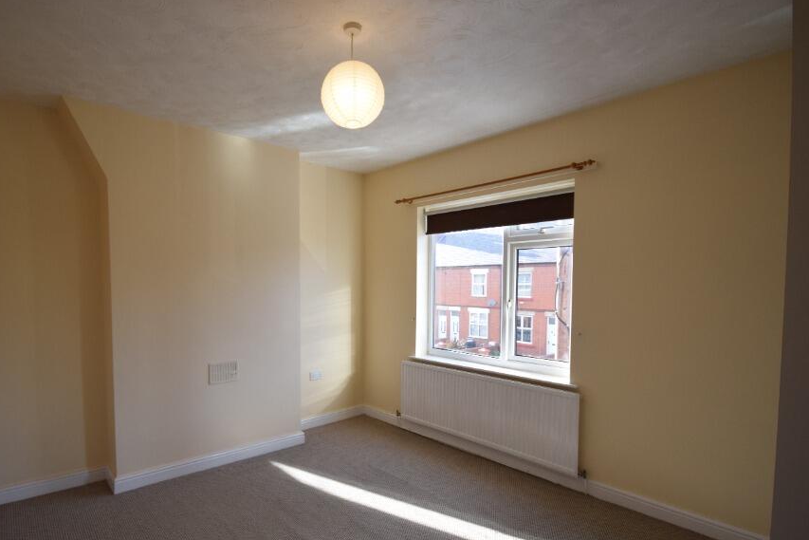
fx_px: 405
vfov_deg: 67.2
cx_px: 355
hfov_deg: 89.6
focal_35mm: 18
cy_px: 303
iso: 400
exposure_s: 1/125
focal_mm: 10
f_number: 5.6
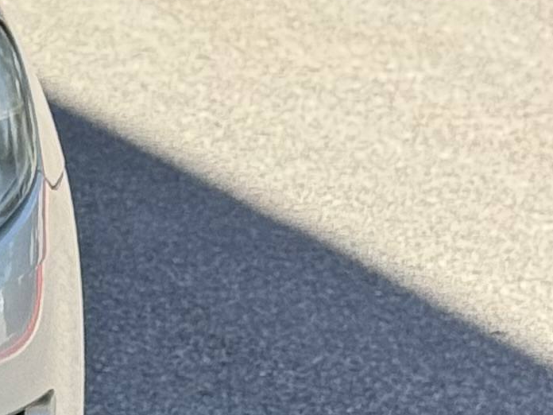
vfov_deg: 5.3
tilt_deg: -10.8
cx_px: -1037
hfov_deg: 6.6
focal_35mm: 278
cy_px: 134
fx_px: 4441
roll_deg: +0.3
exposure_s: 1/832
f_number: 1.78
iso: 64
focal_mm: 6.76
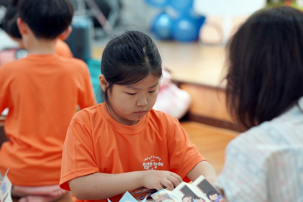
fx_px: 1119
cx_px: 151
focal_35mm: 133
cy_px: 101
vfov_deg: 10.3
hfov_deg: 15.4
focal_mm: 132
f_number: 4
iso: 1600
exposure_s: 1/160
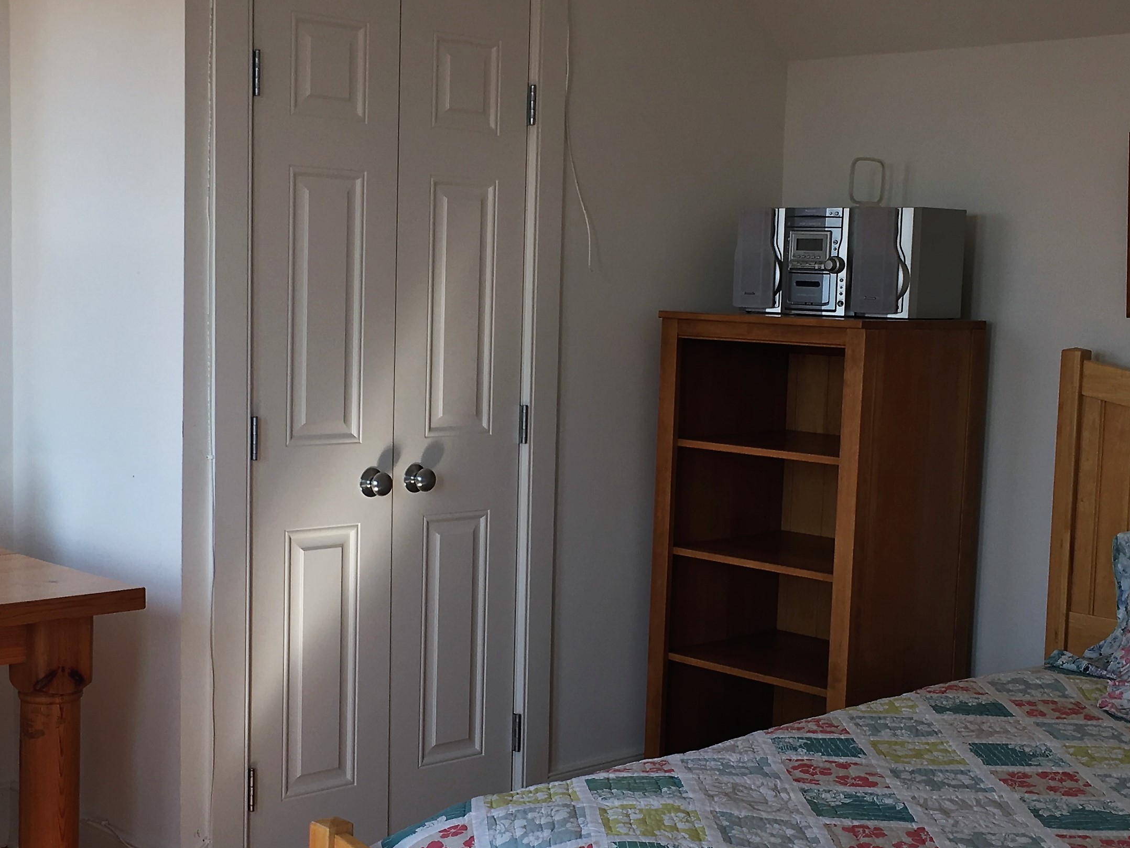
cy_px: 460
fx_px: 1730
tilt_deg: -5.6
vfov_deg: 27.5
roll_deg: -2.6
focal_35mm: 53
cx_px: 538
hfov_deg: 36.2
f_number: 2.2
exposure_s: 1/202
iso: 25
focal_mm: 4.15
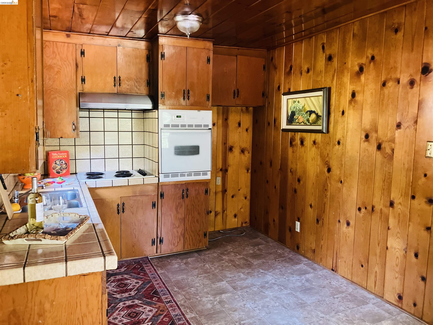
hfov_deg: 63.4
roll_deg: -1.3
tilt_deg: -5.6
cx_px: 216
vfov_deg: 49.7
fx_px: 350
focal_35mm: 28
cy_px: 162
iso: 500
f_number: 1.8
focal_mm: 3.99
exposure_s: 1/30
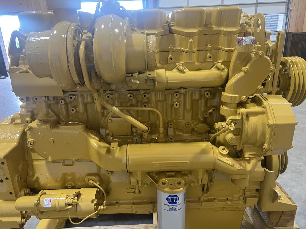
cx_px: 153
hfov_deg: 67.3
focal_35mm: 26
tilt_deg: -19.4
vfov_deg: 53.1
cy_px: 114
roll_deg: +2.9
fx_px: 230
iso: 160
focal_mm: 5.7
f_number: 1.5
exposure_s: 1/60
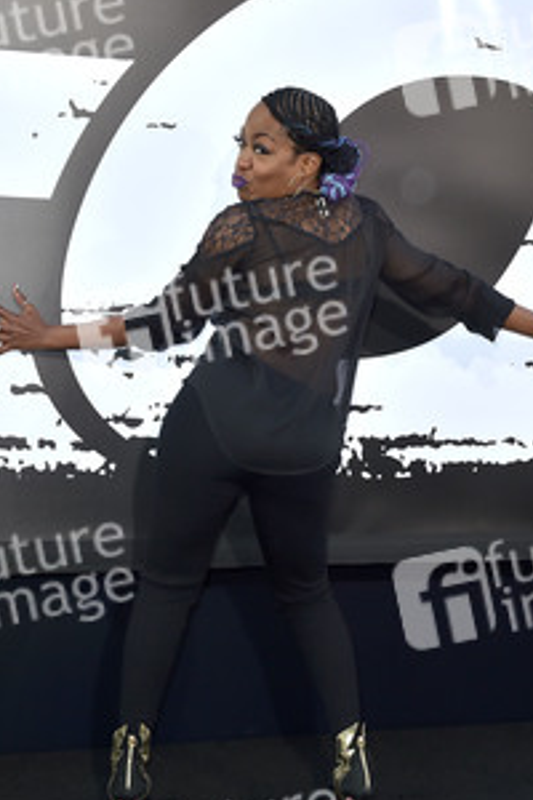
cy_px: 453
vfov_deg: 41.0
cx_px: 289
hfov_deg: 28.1
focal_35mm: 48
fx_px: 1066
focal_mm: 36
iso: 250
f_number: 6.3
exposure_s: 1/250
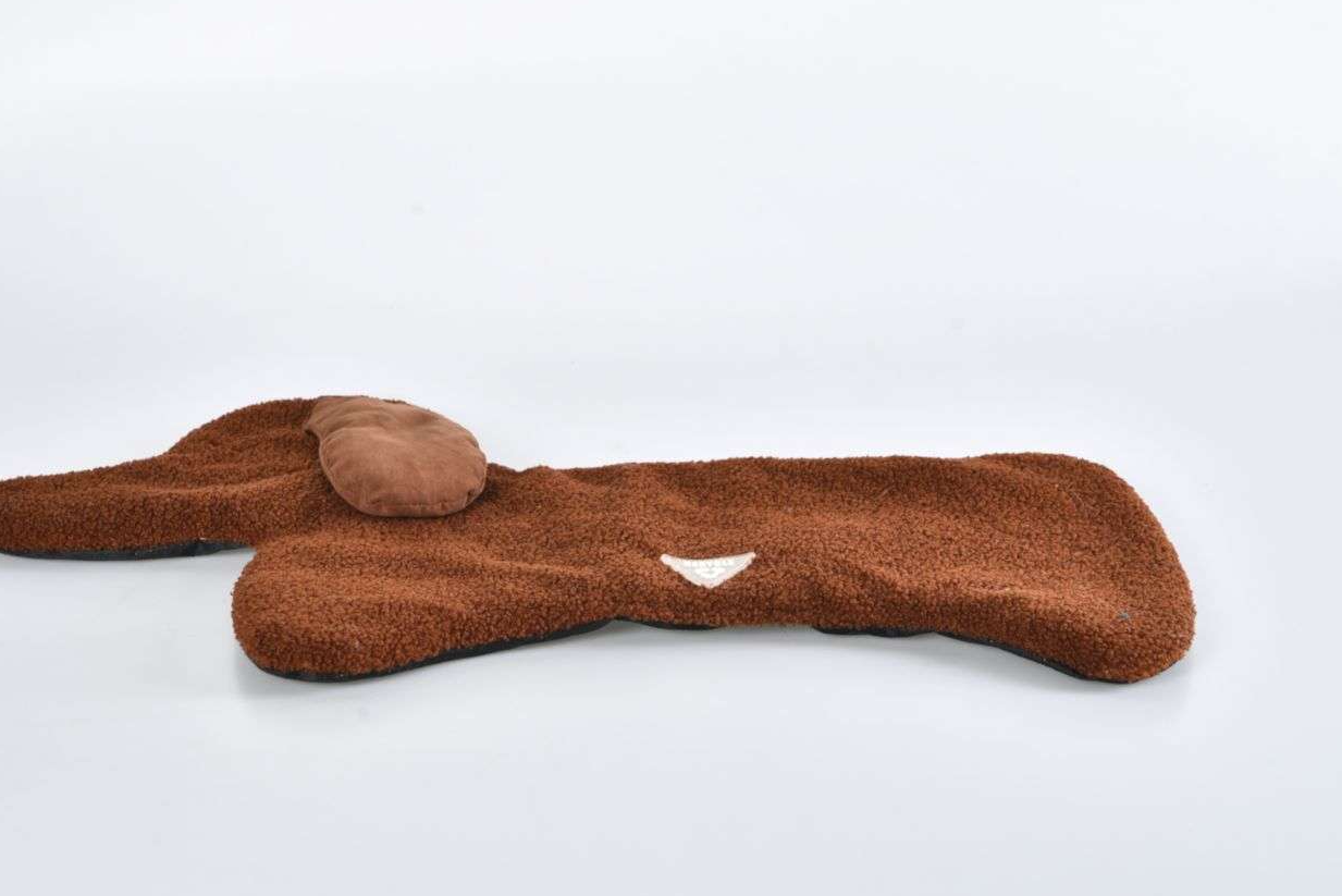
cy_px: 357
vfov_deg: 17.3
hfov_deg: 25.7
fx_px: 2946
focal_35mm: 79
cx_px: 654
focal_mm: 65
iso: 320
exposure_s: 1/125
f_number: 10
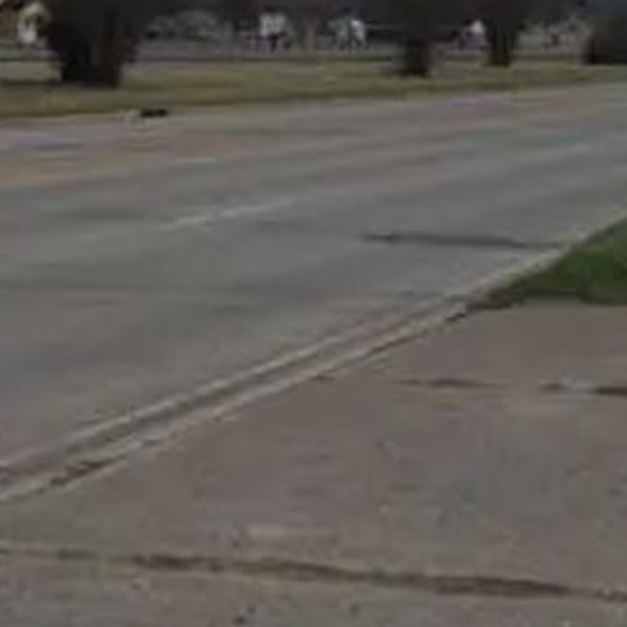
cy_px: 109
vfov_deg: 17.7
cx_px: 243
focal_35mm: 97
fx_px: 1988
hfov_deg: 17.9
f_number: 4
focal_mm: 5.2
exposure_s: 1/800
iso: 80
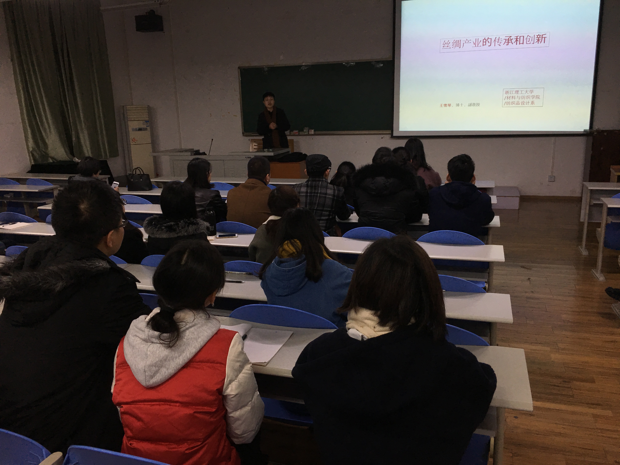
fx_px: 519
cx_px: 310
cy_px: 232
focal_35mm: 29
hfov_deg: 61.7
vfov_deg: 48.2
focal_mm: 4.15
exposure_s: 1/33
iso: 25
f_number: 2.2
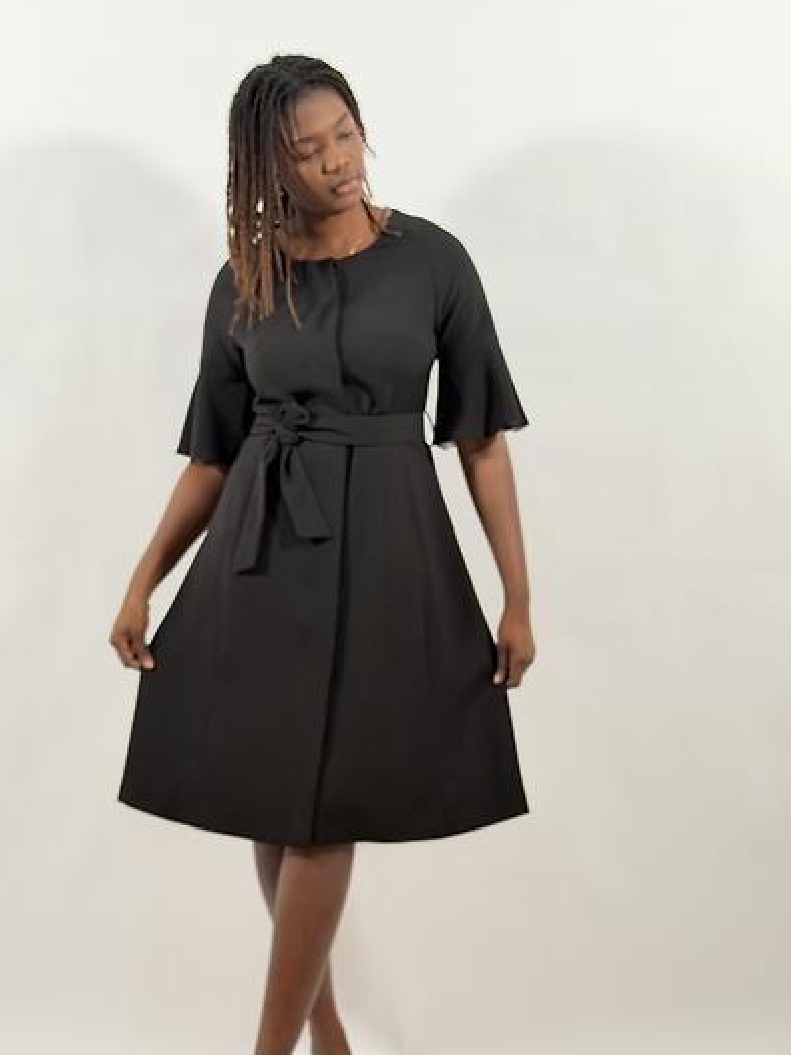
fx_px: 1676
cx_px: 364
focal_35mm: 55
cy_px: 596
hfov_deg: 26.6
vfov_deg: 34.9
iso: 64
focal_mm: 6.76
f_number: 1.78
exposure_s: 1/50
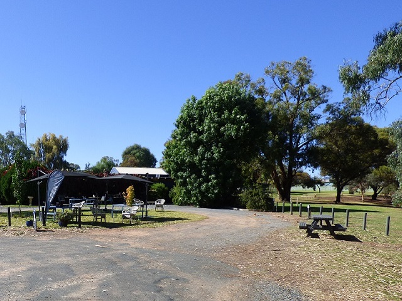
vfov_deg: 66.0
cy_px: 150
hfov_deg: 81.7
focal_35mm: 20
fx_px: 232
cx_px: 201
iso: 100
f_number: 2.8
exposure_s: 1/1600
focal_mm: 3.58
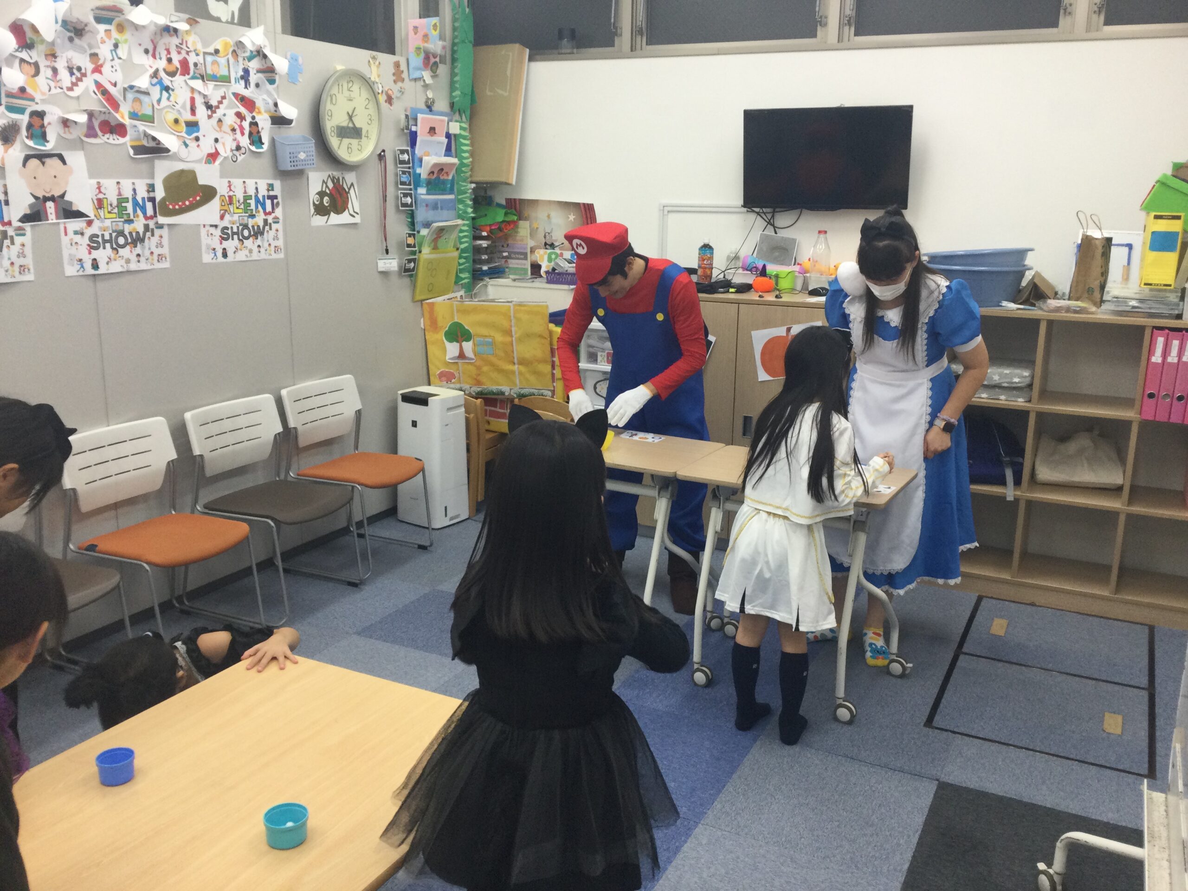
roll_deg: -1.6
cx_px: 594
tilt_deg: -14.6
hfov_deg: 58.4
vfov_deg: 45.4
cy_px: 446
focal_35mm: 31
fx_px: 1064
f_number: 2.4
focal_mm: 3.3
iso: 25
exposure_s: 1/30
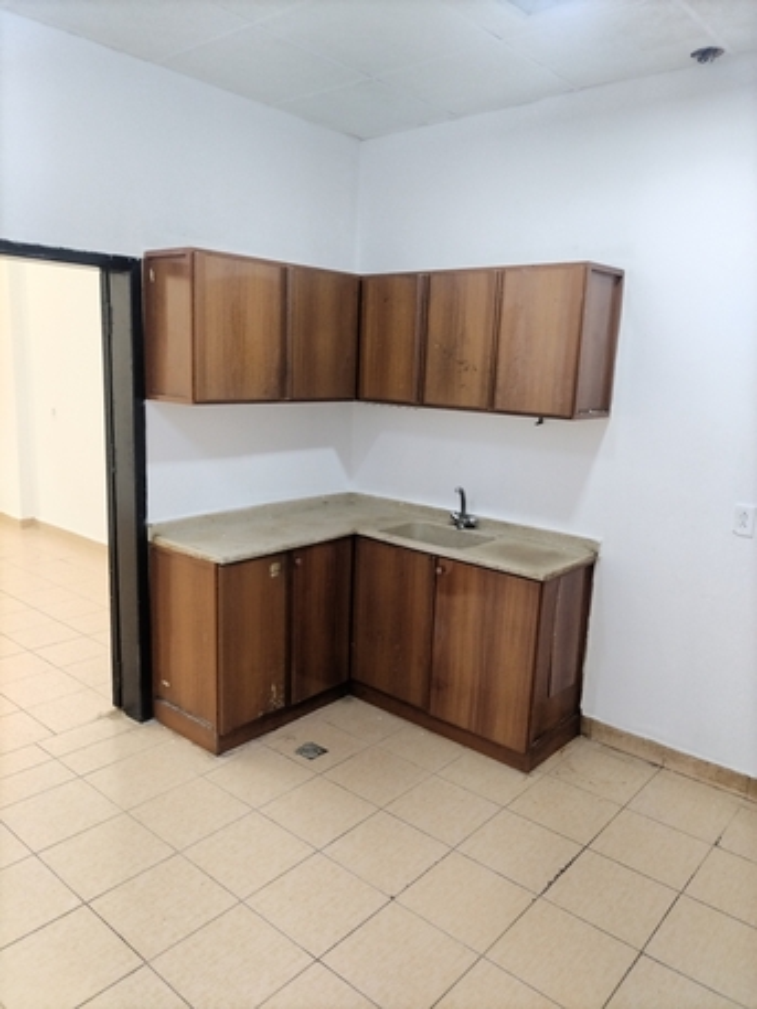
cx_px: 378
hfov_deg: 53.1
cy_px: 504
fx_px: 758
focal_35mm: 26
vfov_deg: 67.3
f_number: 1.8
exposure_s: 1/33.3
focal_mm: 4.7
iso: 1181
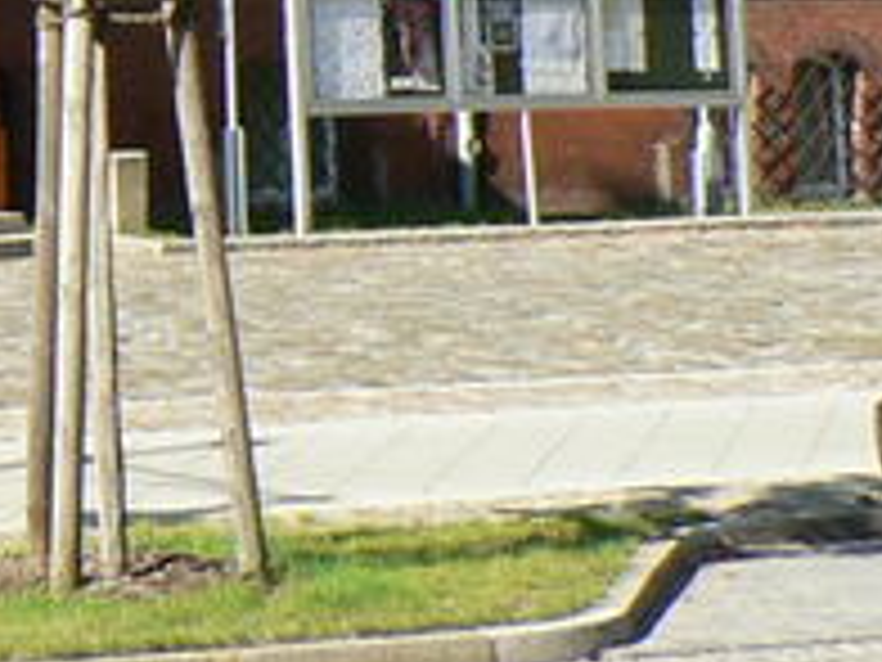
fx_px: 4484
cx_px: -1062
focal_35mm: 176
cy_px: -696
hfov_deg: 10.1
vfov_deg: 8.0
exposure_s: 1/250
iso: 80
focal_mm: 6
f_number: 4
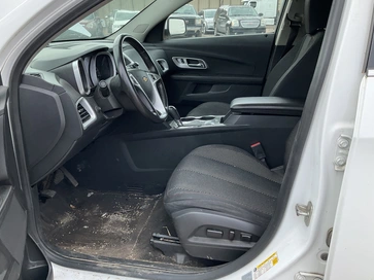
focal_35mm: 32
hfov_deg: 56.7
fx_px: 346
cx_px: 170
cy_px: 130
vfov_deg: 44.1
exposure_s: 1/318
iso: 25
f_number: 1.8
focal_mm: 3
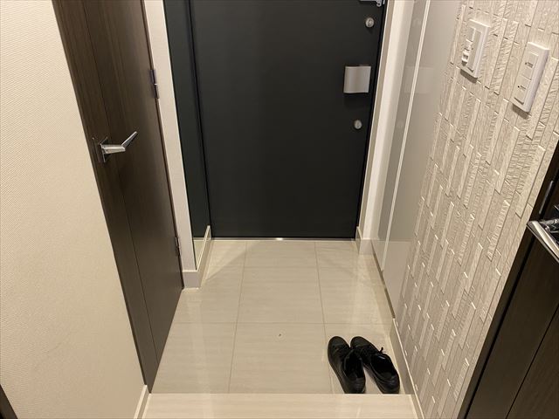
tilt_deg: -31.8
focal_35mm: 26
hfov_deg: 67.3
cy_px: 210
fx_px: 420
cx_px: 280
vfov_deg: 53.1
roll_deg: +0.0
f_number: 1.8
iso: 200
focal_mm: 4.25
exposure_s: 1/50
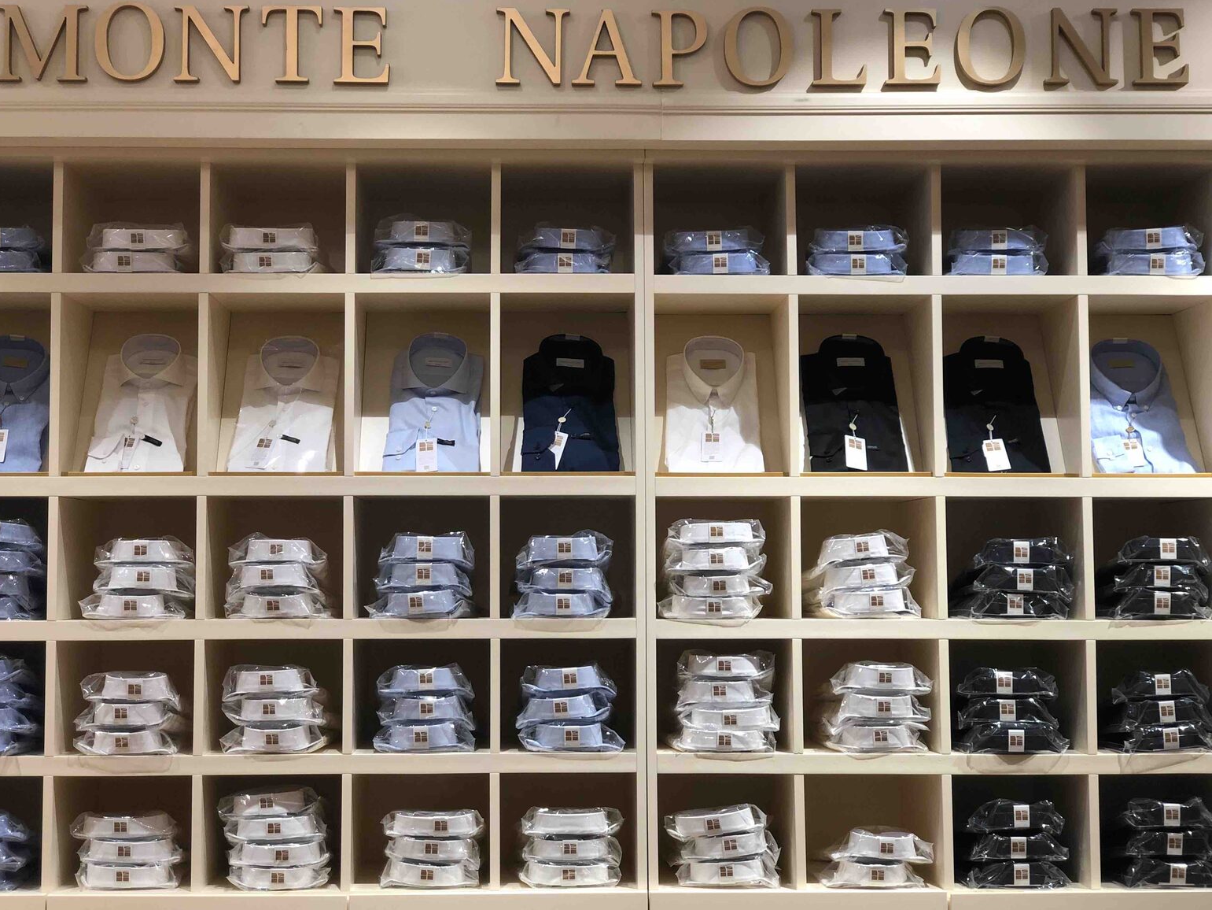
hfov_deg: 35.5
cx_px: 584
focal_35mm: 54
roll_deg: +0.6
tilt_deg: +2.9
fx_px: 1891
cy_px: 446
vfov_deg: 27.0
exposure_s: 1/50
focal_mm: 6
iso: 50
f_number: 2.4
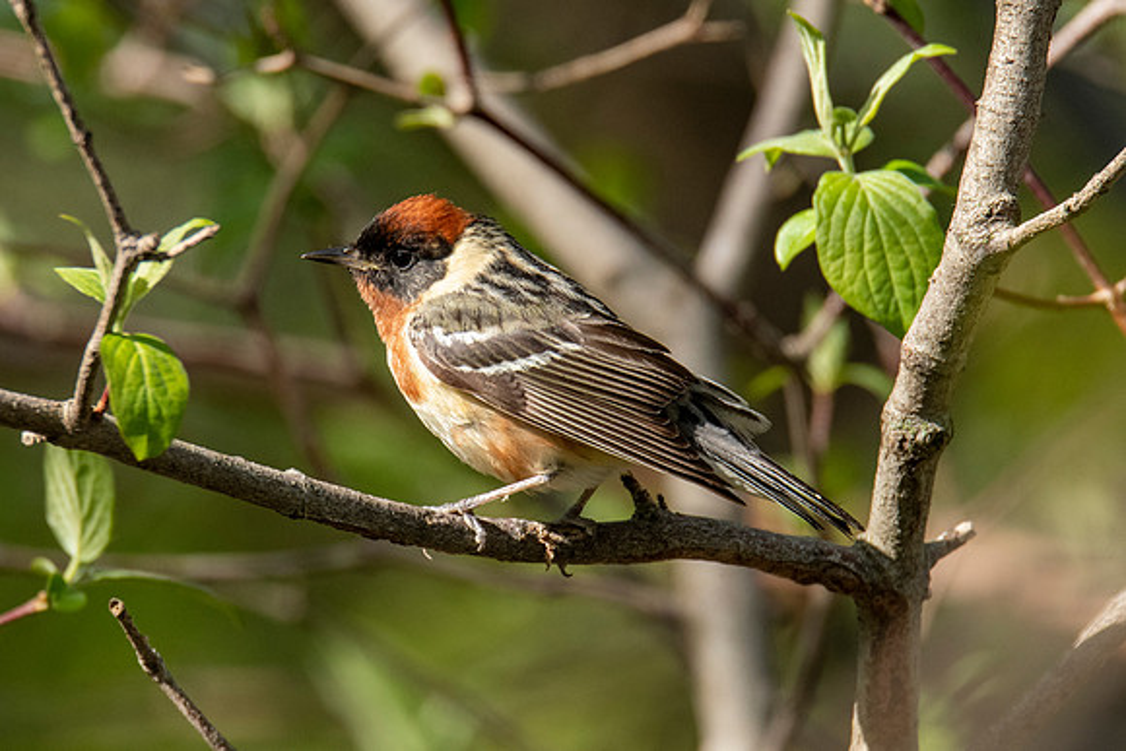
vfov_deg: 1.3
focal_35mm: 1088
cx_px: 514
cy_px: 382
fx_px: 34030
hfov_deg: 1.9
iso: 1000
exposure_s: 1/800
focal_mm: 600
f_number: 8
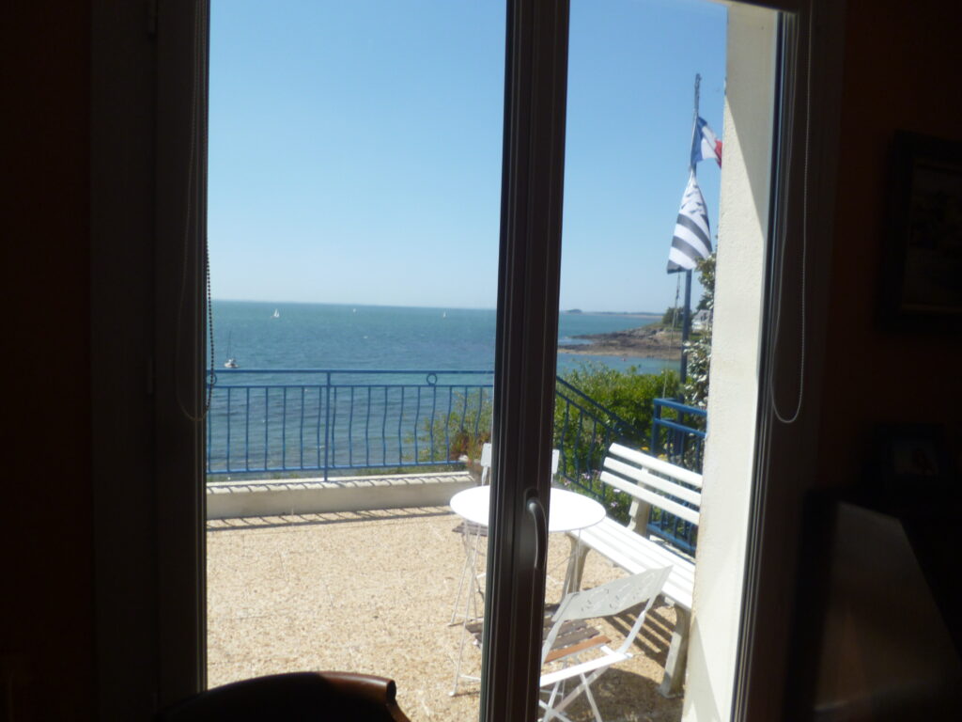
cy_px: 361
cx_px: 481
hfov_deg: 71.6
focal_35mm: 24
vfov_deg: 56.8
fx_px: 667
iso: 100
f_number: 9
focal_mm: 4.3
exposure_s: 1/125
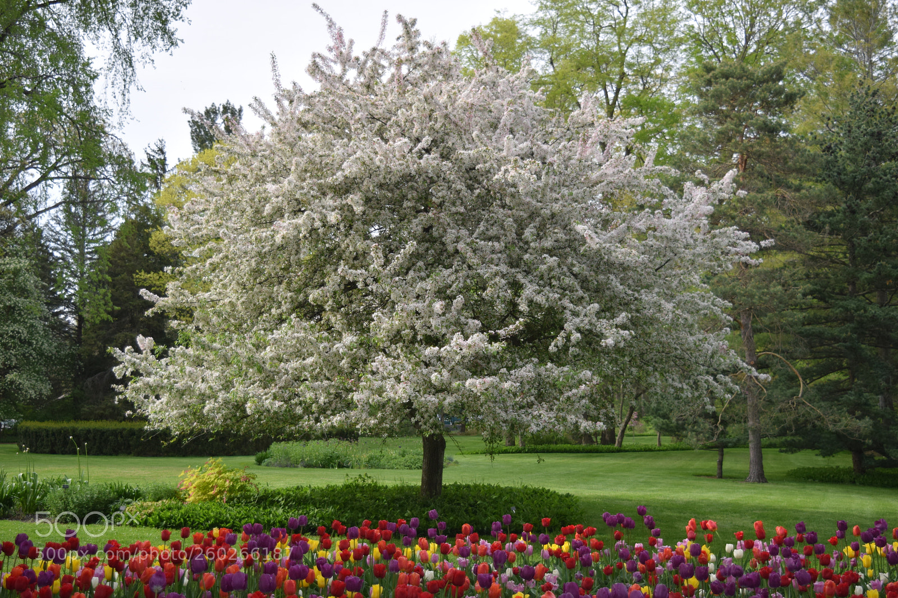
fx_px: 1272
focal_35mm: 51
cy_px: 299
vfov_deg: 26.5
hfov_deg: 38.9
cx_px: 449
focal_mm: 34
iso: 400
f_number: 5
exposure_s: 1/1250
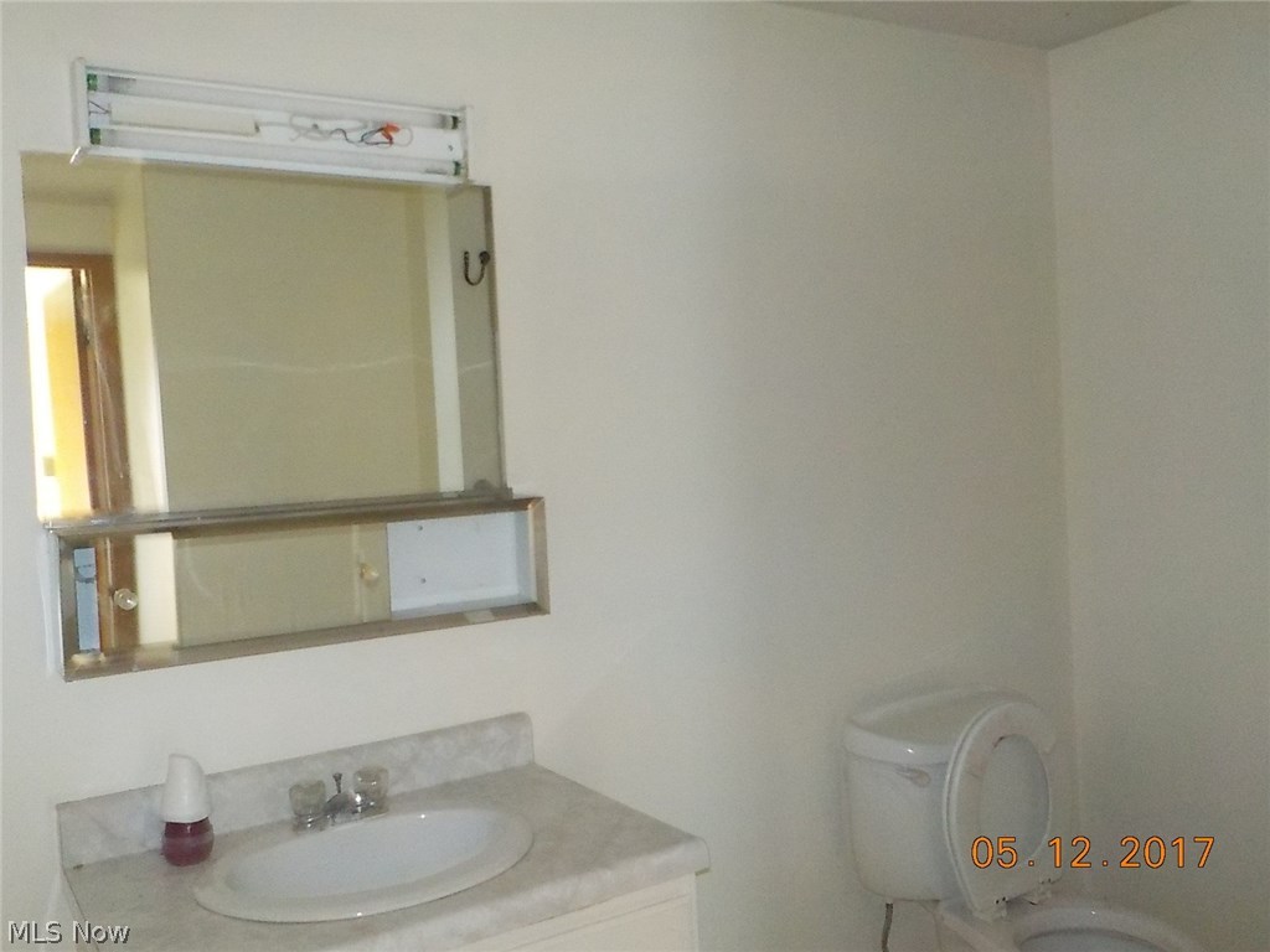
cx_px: 635
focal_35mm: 30
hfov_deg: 60.0
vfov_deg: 46.8
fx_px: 1101
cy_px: 476
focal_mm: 4.1
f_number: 3.3
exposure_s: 1/4
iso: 800
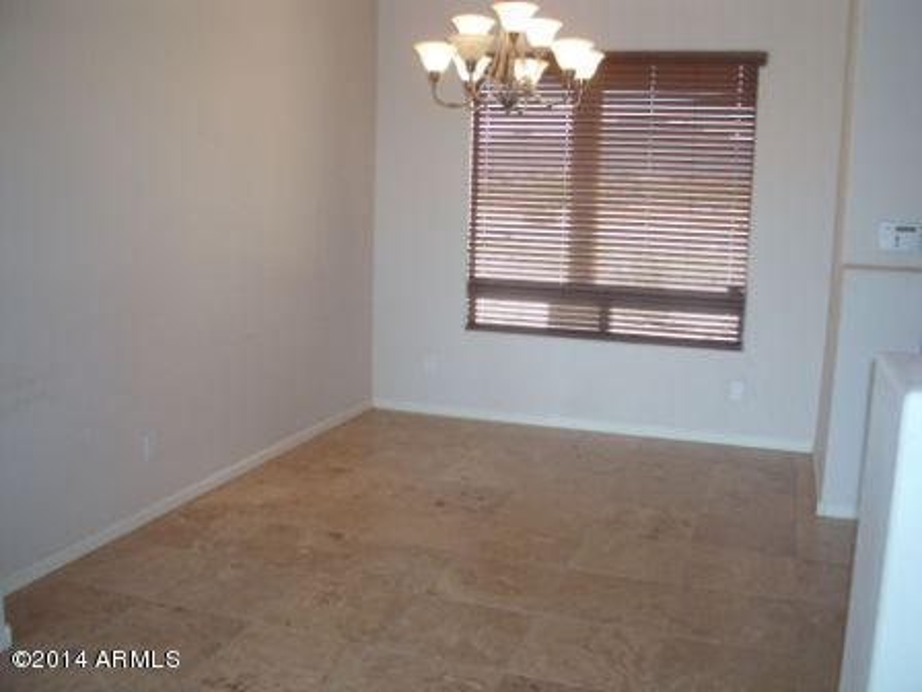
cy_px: 346
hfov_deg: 49.0
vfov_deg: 37.7
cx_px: 461
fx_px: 1012
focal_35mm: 38
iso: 200
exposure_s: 1/60
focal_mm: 6.3
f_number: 2.9
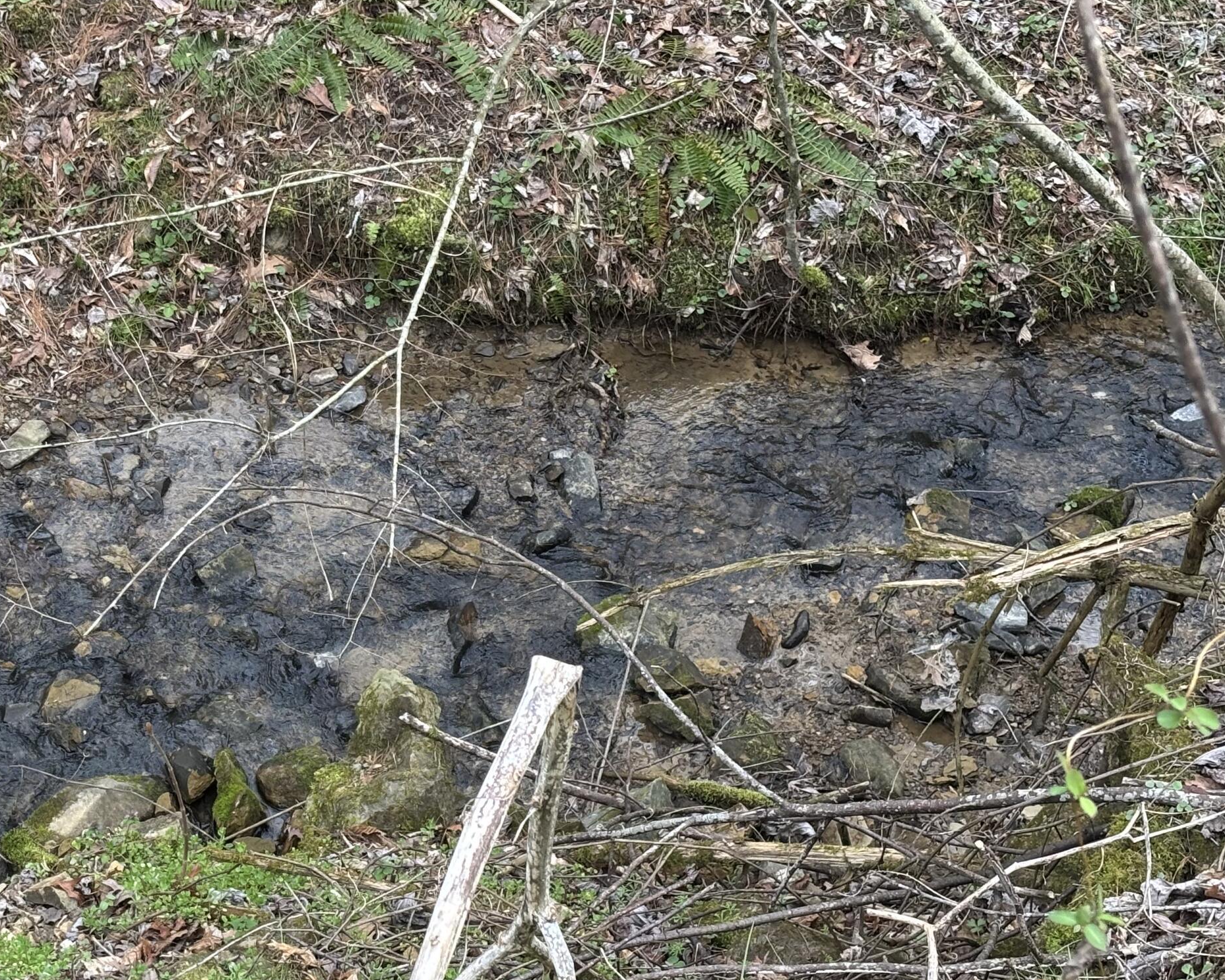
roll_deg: +4.7
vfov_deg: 18.7
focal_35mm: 82
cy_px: 539
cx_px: 258
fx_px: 2973
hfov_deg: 23.0
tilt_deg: -41.8
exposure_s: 1/232
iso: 32
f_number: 1.6
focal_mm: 5.96
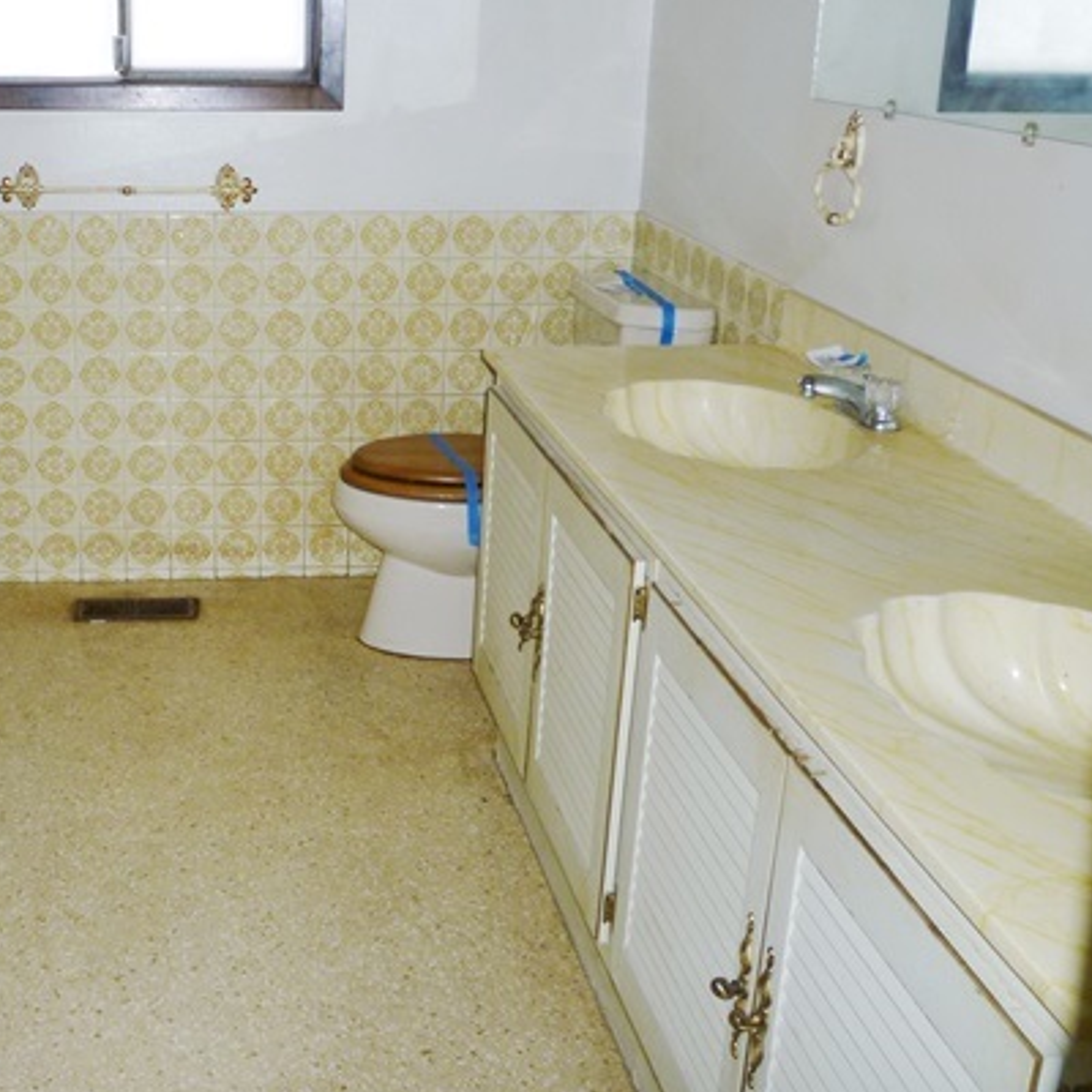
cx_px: 262
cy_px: 459
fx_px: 1463
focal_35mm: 41
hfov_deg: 39.7
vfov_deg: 40.8
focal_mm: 5.2
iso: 125
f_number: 3.3
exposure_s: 1/60
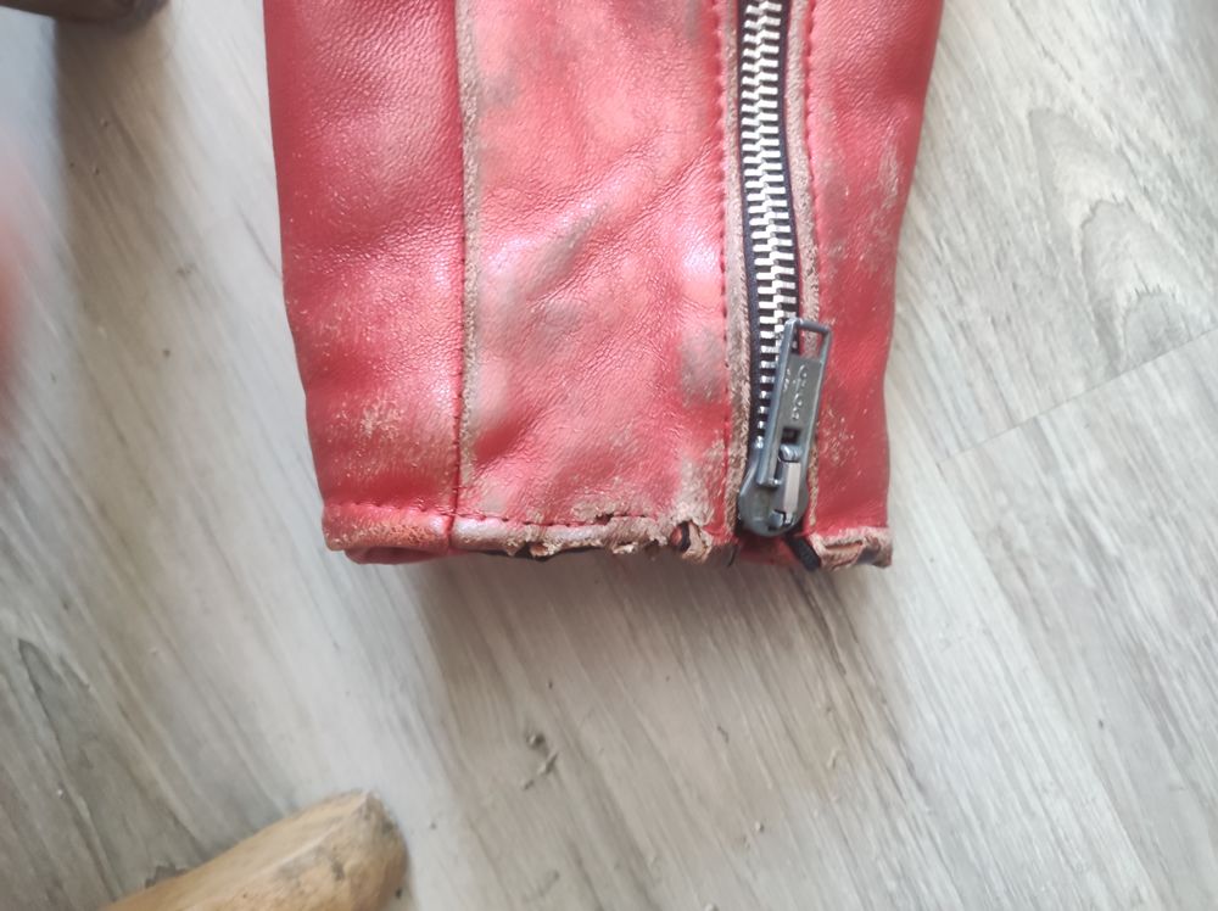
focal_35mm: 17
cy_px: 456
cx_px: 609
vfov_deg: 74.6
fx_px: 598
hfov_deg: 91.1
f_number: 1.79
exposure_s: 1/33
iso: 1217
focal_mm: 4.74
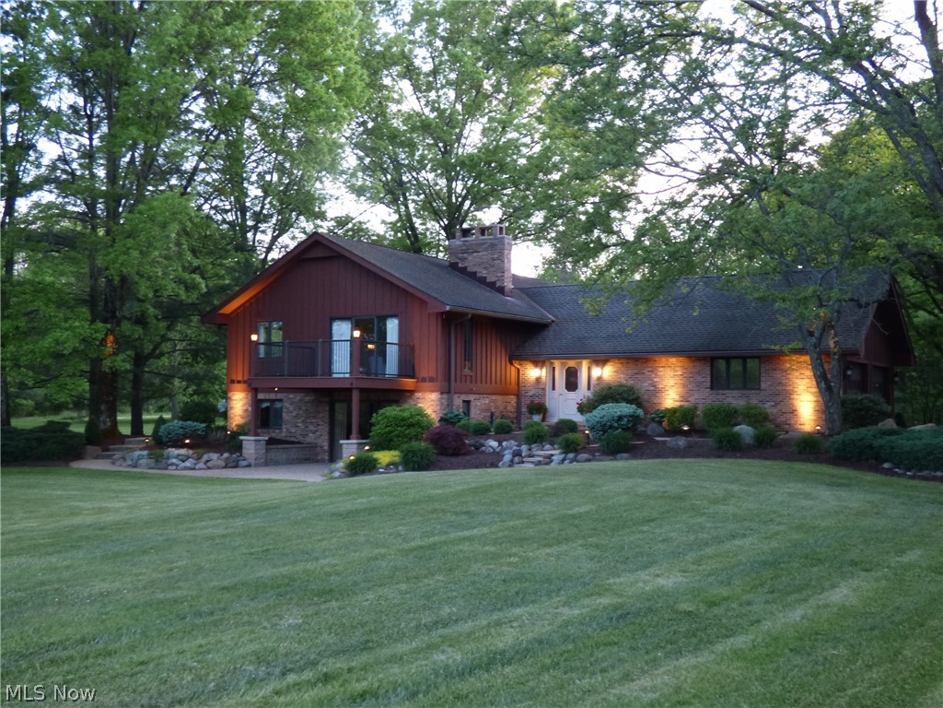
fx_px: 1062
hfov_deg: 47.9
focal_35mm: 39
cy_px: 354
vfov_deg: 36.8
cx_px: 472
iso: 400
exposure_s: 1/5
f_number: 3.5
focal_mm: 6.8
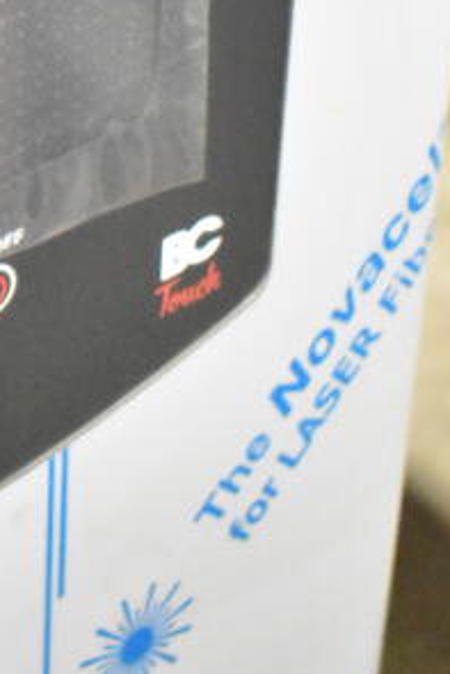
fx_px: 2351
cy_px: -244
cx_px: -91
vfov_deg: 15.4
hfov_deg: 10.7
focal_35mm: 126
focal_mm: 27
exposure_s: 1/40
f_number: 4
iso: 14400
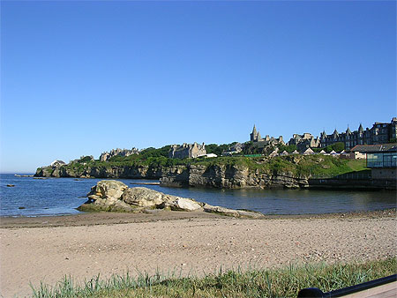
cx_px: 198
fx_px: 436
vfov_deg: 37.8
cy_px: 149
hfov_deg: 49.0
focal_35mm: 38
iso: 50
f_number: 5.6
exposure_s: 1/352
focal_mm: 5.8
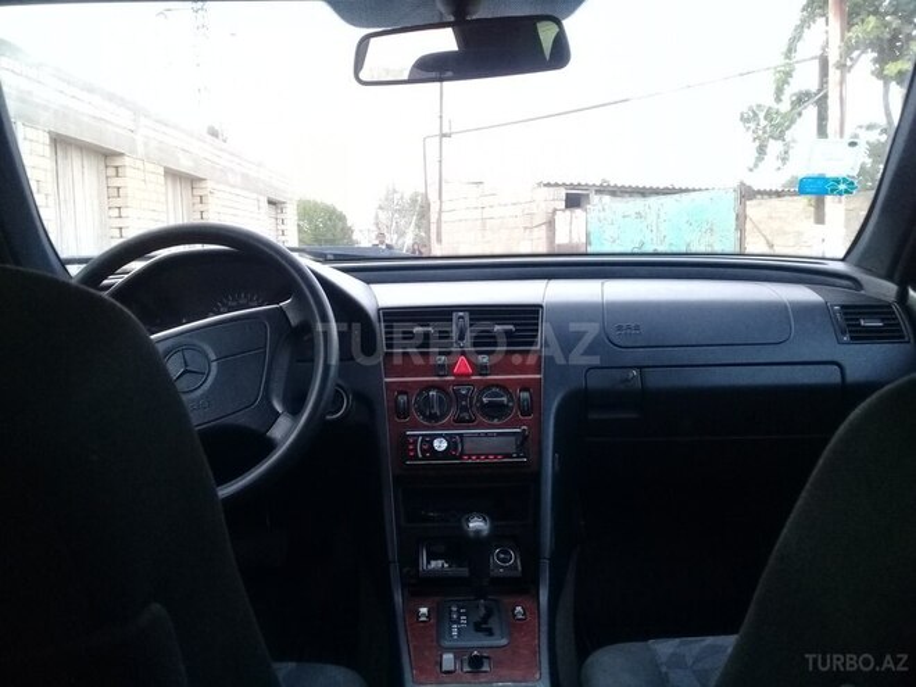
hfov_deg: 58.4
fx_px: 820
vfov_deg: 45.4
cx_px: 458
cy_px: 344
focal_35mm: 31
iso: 200
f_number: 2.2
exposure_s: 1/40
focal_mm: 3.3
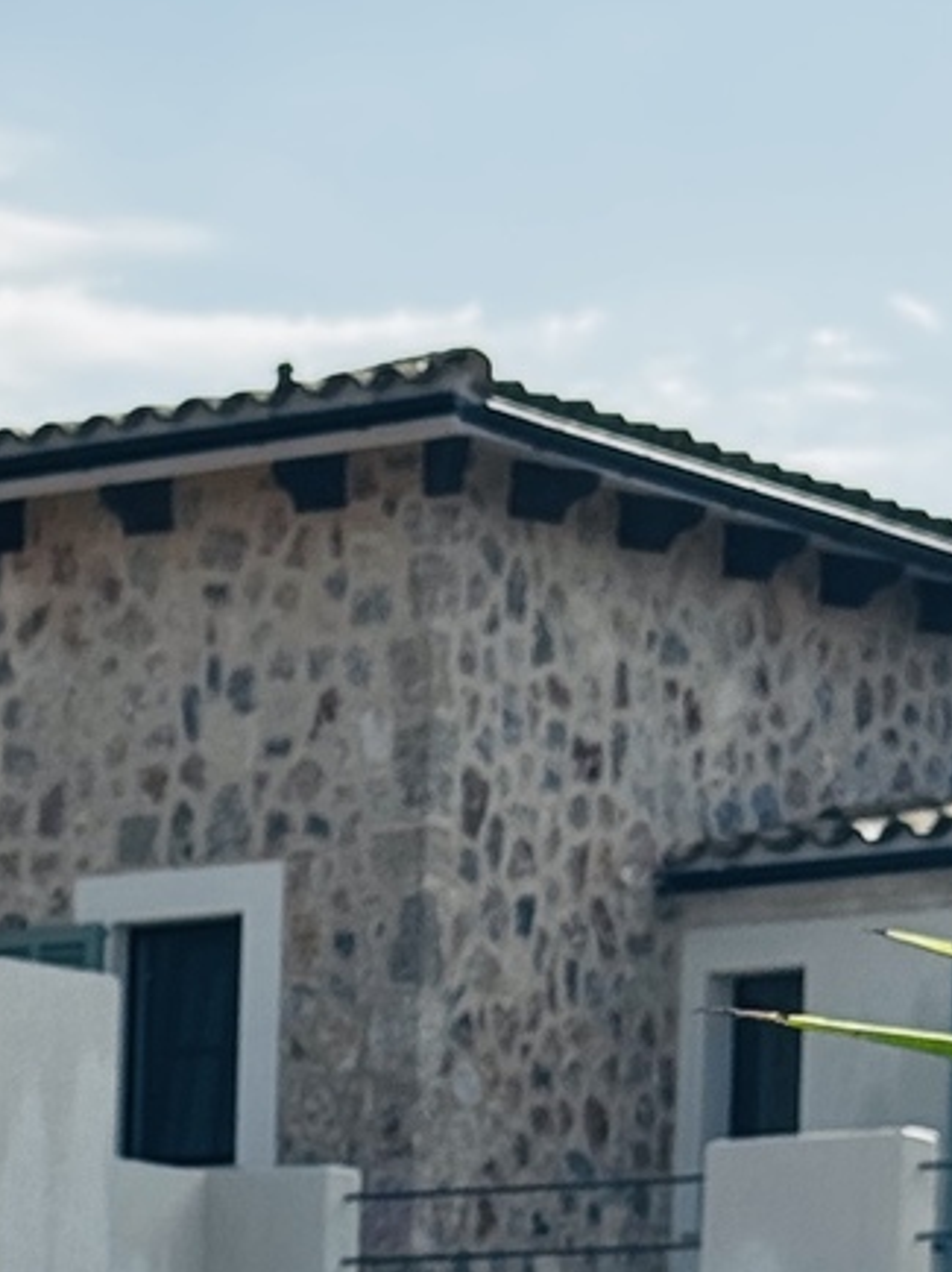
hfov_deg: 8.2
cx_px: -387
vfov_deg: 10.5
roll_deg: -2.1
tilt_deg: -4.7
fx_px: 6497
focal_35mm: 177
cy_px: 2241
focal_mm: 6.76
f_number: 1.78
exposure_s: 1/3257
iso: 64
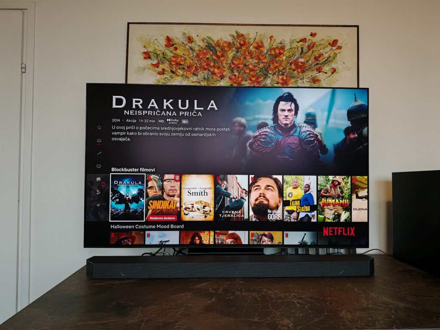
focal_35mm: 27
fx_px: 343
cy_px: 165
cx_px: 220
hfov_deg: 65.3
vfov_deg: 51.4
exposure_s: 1/340
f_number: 2
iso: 1250
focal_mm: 6.83
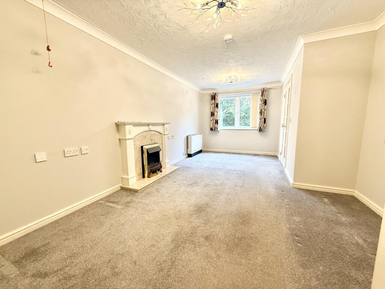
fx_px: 156
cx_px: 192
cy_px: 144
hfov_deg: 102.1
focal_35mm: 14
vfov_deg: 85.7
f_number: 2.2
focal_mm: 2.22
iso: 160
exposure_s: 1/100
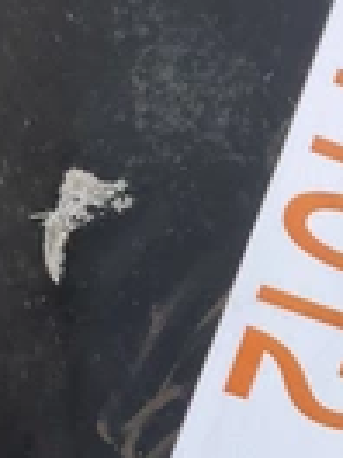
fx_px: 1163
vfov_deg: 22.1
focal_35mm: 88
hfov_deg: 16.1
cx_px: 416
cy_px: 333
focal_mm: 3
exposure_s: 1/1221
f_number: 1.8
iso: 25
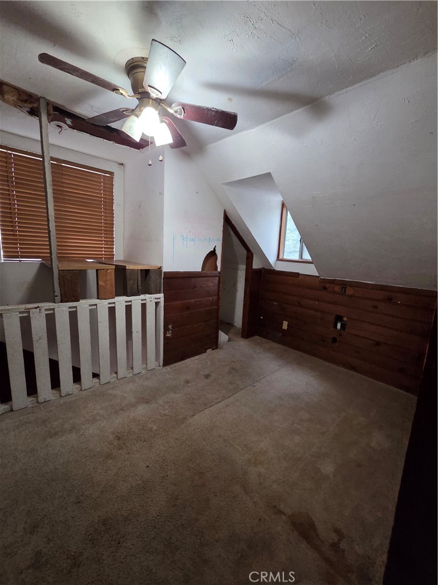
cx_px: 219
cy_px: 292
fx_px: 219
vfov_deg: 106.2
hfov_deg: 89.9
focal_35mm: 13
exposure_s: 1/60
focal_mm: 2.2
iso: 1250
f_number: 2.2
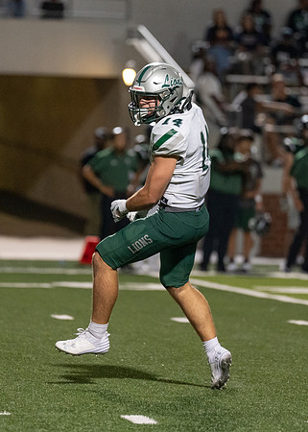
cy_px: 180
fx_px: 4447
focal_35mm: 363
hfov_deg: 4.0
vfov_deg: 5.6
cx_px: 154
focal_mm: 200
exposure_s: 1/1000
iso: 4000
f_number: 2.8
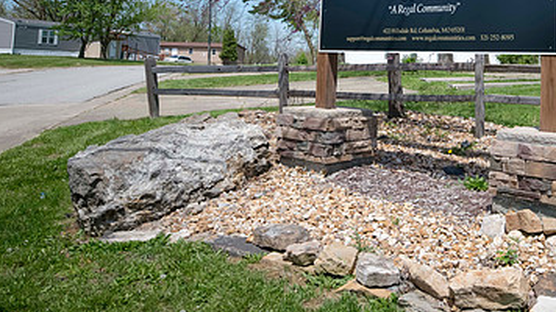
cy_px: 26
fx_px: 604
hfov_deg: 47.4
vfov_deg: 27.8
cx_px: 422
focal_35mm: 41
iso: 400
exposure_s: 1/320
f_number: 10
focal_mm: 24
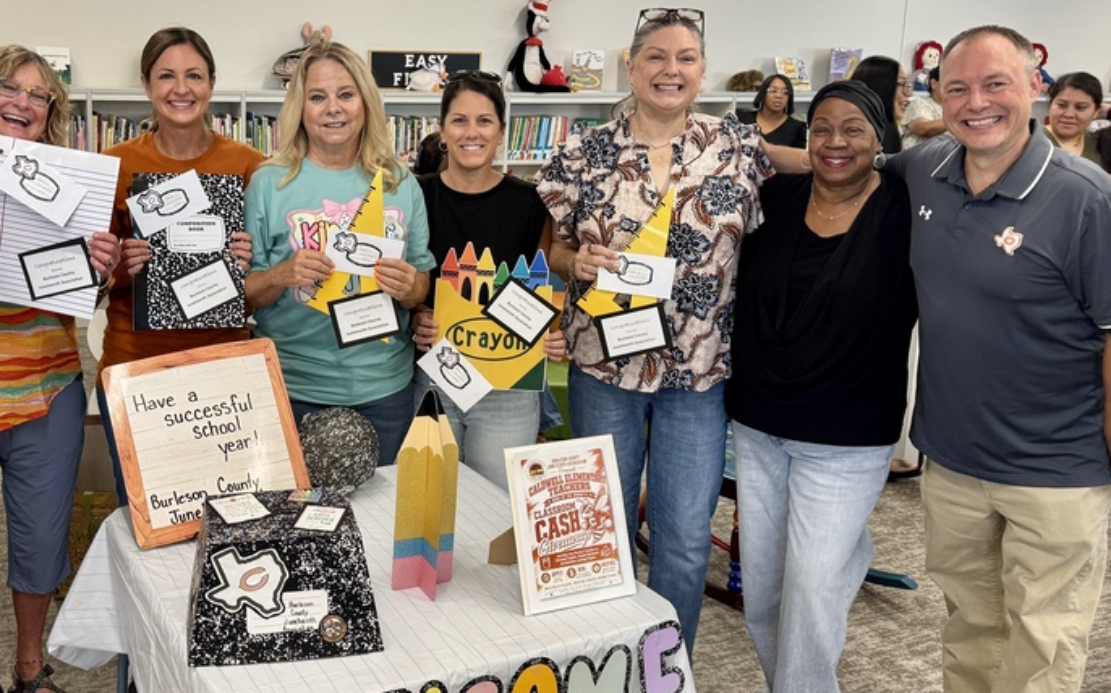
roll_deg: -1.4
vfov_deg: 33.4
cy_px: 266
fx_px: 1150
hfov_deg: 50.6
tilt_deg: -11.9
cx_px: 369
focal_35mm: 38
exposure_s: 1/60
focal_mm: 6.76
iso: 160
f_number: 1.78
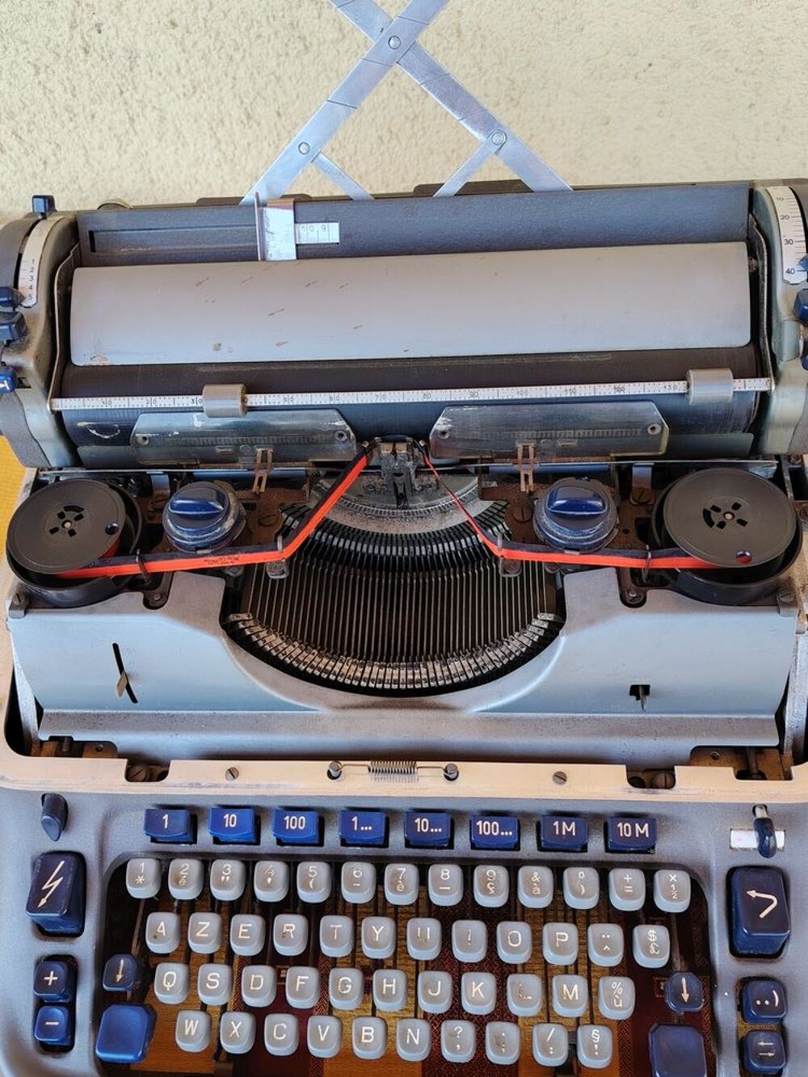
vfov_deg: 56.8
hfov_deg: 44.2
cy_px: 538
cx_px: 404
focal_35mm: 32
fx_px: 996
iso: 114
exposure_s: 1/100
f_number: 1.75
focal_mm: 5.25
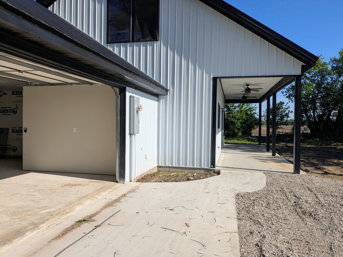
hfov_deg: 65.3
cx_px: 172
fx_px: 268
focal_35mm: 27
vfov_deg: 51.4
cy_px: 128
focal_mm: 4.38
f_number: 1.73
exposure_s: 1/5848
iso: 60
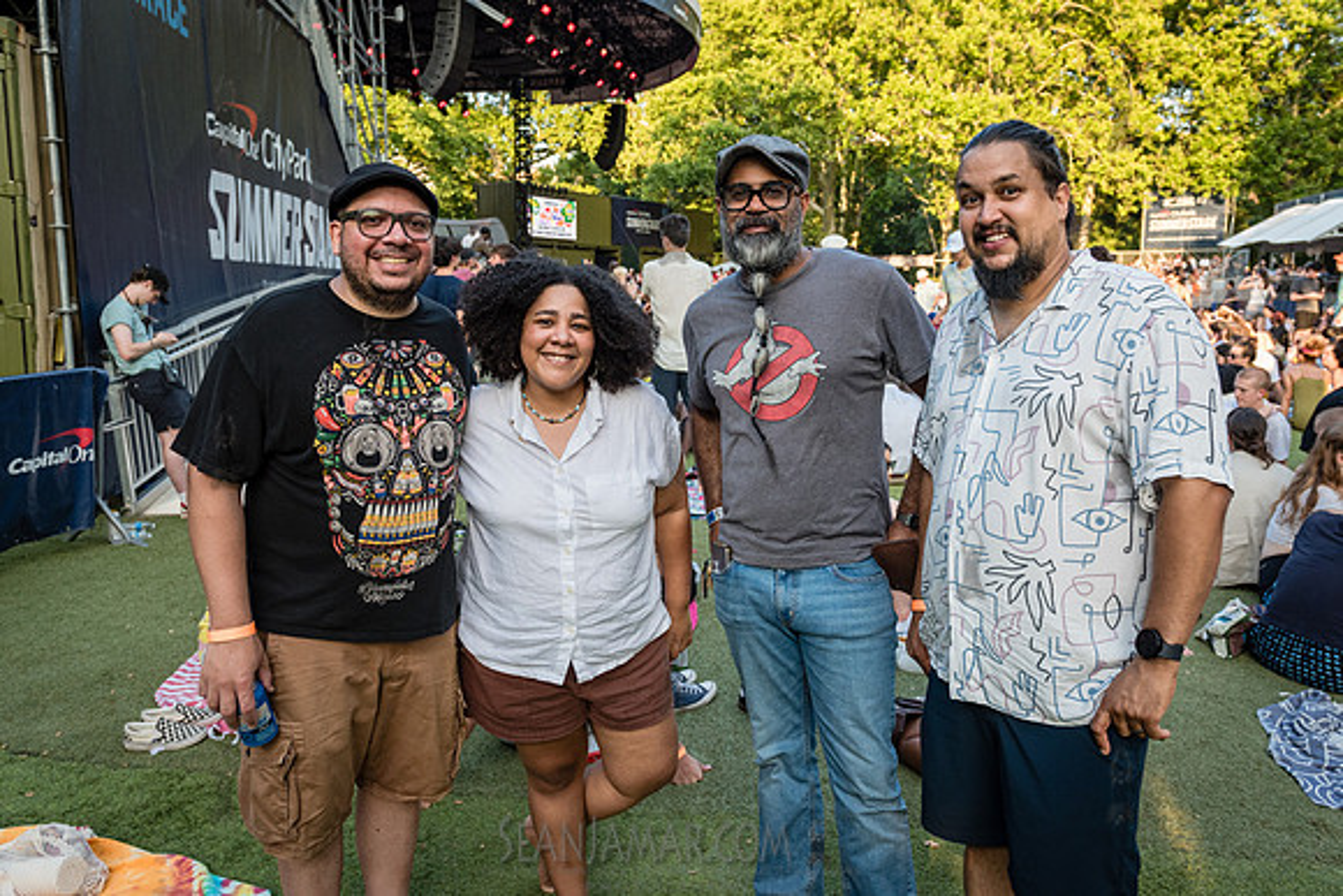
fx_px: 996
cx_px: 704
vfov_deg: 48.4
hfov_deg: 67.9
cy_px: 424
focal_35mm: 27
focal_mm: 24
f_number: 4
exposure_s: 1/500
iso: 1000
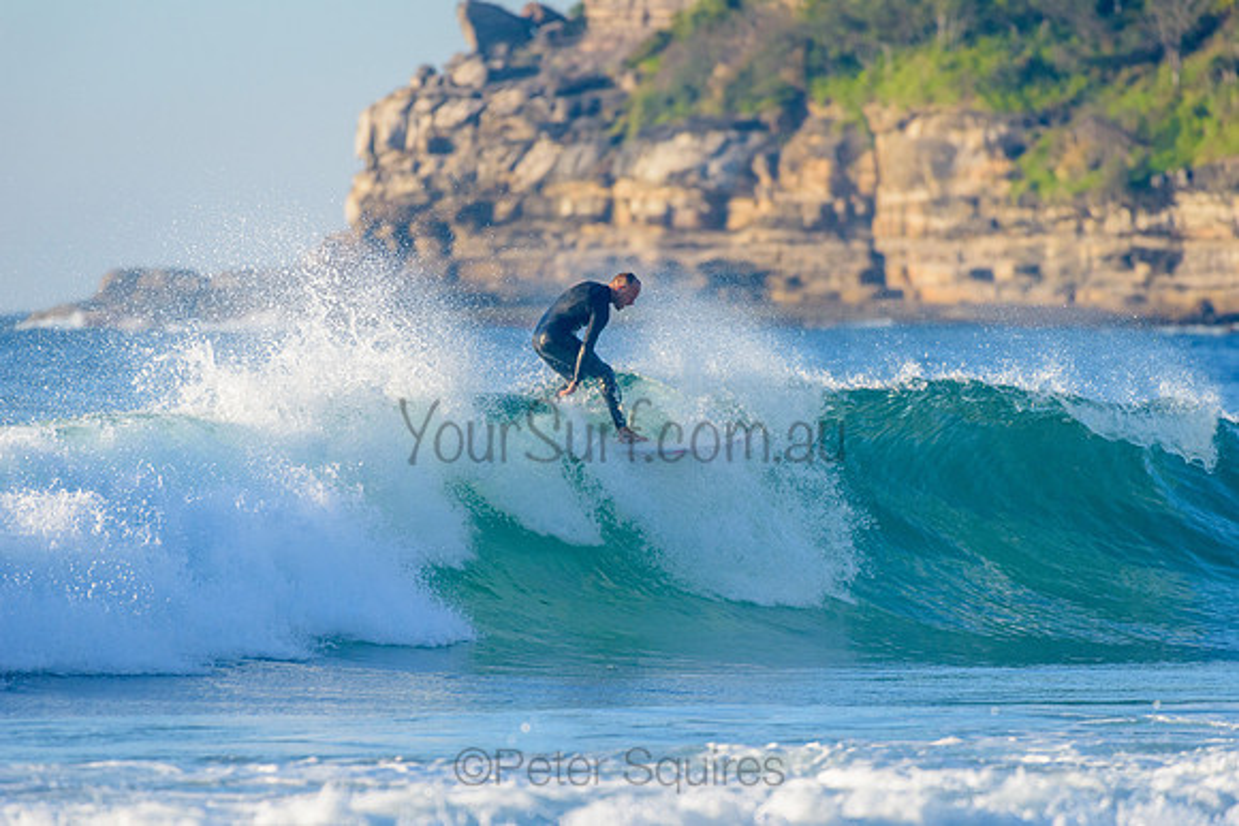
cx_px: 620
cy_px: 413
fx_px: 17218
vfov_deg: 2.8
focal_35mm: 500
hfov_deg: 4.1
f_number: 5.6
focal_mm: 500
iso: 450
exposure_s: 1/2000
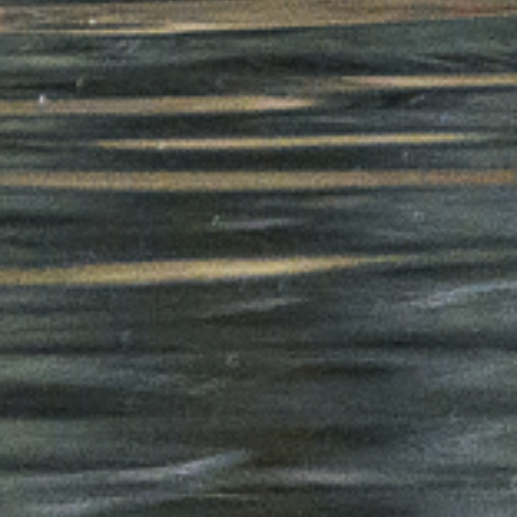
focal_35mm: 5882
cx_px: -1084
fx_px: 99390
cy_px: -298
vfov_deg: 0.3
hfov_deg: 0.3
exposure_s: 1/320
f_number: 6.3
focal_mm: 600
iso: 800
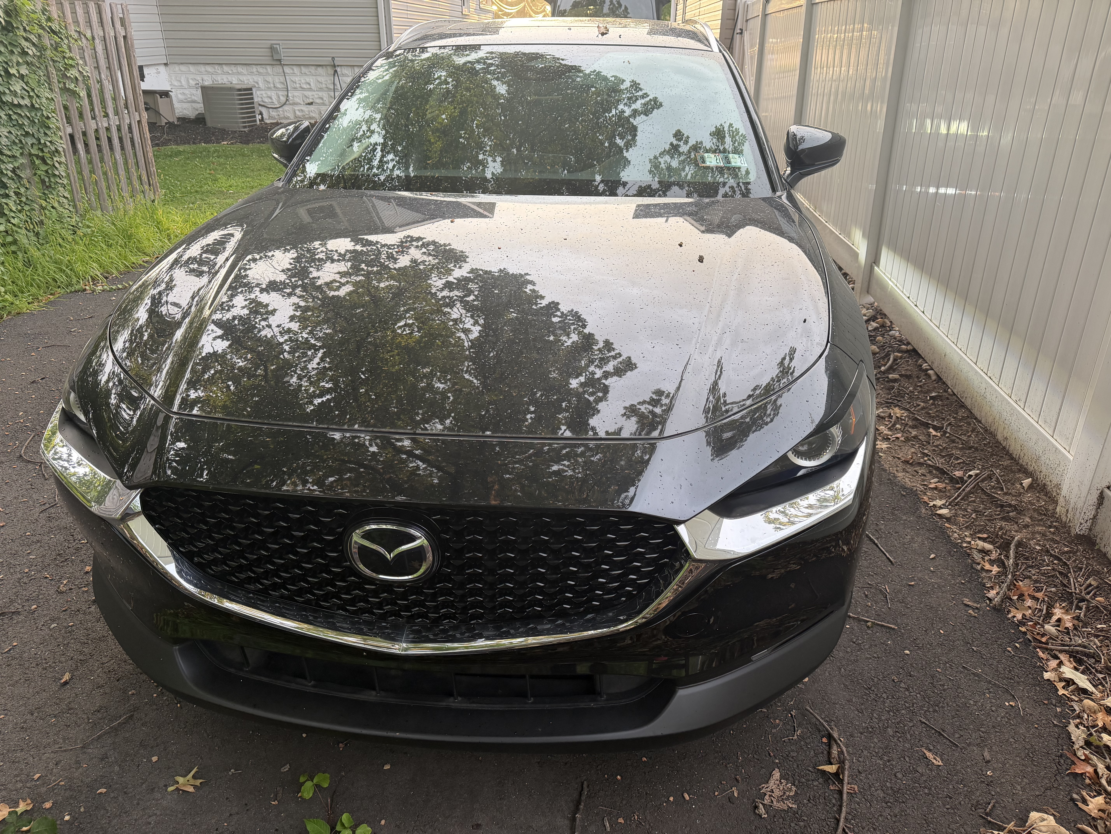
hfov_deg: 71.6
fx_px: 770
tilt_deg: -26.0
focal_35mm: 24
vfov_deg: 56.8
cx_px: 556
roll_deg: -0.2
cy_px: 417
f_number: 1.78
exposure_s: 1/121
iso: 200
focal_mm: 6.76
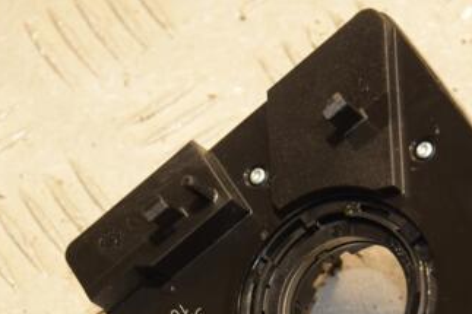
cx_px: 259
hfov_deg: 9.9
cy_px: 291
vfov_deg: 6.6
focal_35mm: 209
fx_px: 2738
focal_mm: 75
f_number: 5.3
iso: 800
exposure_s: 1/125
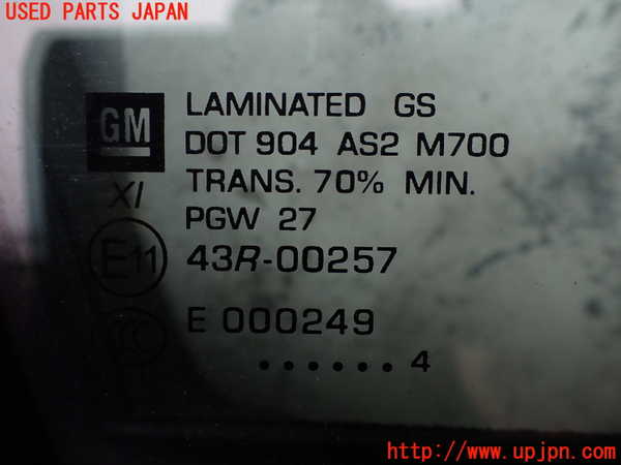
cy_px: 232
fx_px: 538
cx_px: 310
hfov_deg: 60.0
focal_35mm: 30
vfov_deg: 46.8
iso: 100
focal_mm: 5.4
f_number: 2.3
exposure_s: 1/125
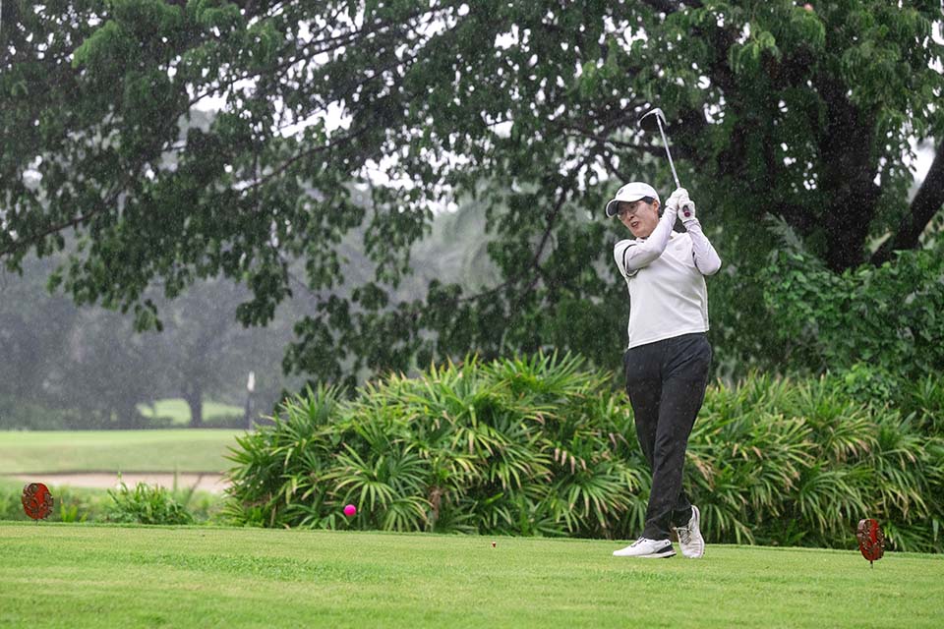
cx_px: 472
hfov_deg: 13.2
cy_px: 314
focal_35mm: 155
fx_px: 4064
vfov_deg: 8.9
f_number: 5.6
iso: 1600
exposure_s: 1/640
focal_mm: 155
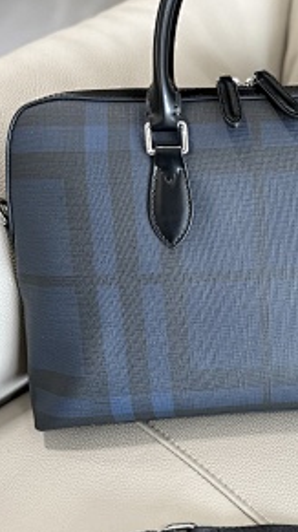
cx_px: 268
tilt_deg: -48.4
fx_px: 634
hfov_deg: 25.6
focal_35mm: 45
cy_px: 271
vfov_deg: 45.5
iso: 250
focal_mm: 6.86
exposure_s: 1/97
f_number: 1.78
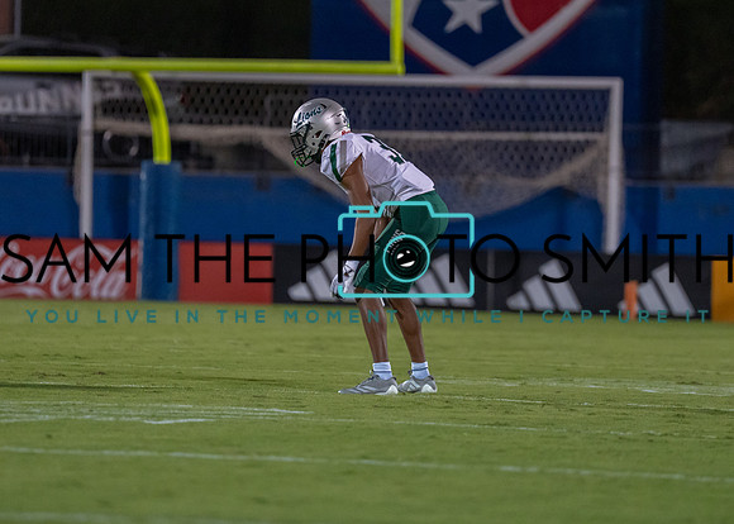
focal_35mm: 306
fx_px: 6388
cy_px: 185
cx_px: 400
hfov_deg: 6.6
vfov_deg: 4.7
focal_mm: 200
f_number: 2.8
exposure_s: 1/2000
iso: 2500
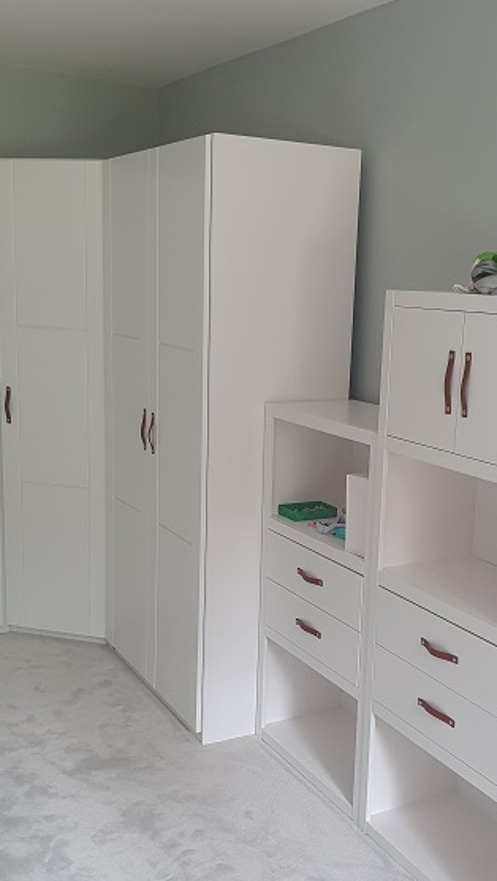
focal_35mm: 41
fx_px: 959
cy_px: 496
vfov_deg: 49.3
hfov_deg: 29.0
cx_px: 289
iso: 200
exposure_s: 1/100
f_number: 2.4
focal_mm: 4.32
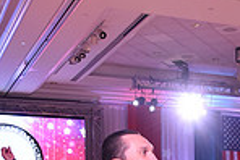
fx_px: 627
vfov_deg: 13.5
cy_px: 255
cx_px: 262
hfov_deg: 20.7
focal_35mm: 94
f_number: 4.5
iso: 1250
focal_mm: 24
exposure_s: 1/250
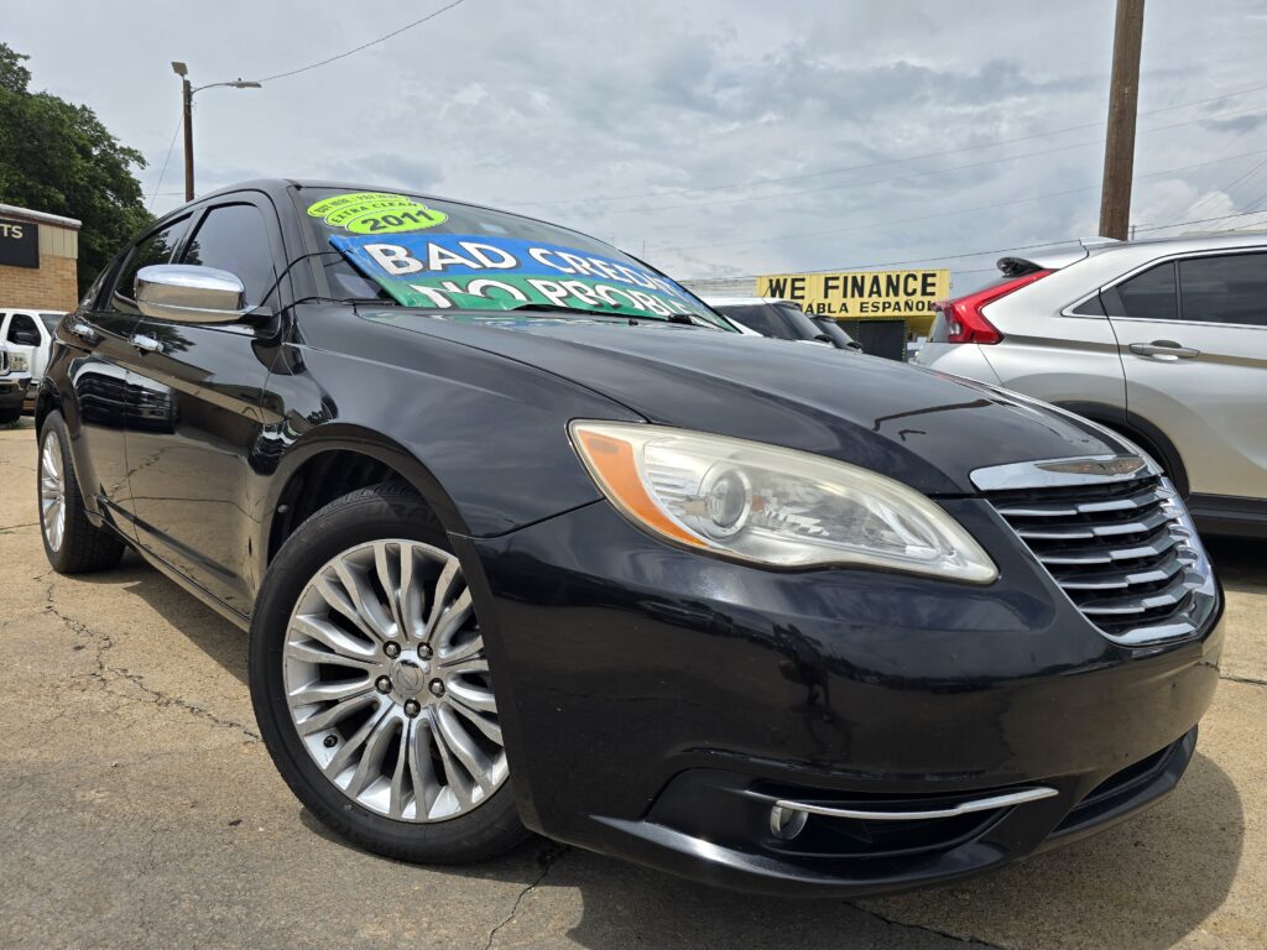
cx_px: 634
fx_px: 842
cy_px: 475
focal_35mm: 23
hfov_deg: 73.9
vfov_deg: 58.9
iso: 12
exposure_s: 1/1225
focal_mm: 6.3
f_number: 1.7
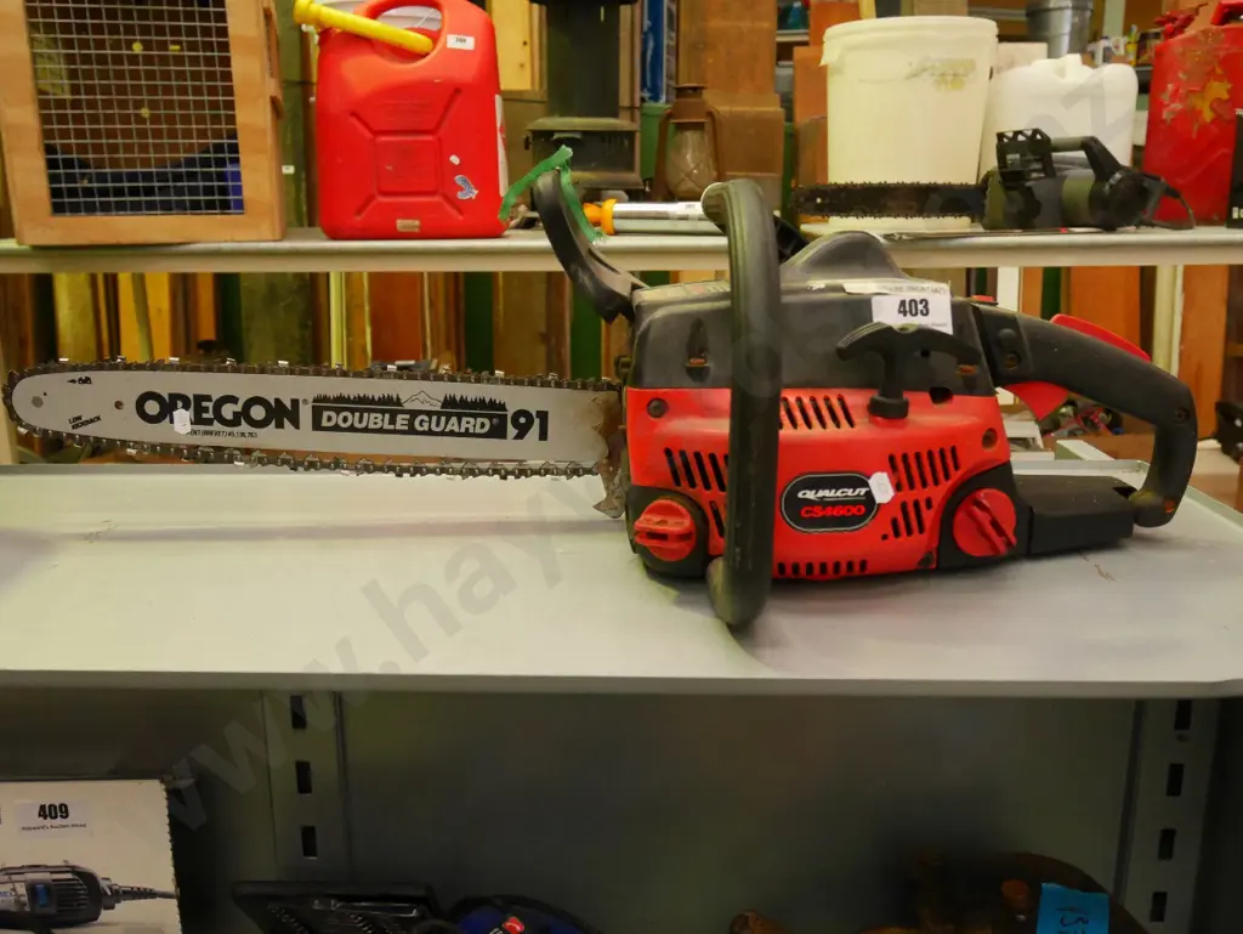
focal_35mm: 30
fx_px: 1078
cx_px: 622
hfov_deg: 59.9
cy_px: 467
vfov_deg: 46.8
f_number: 3.8
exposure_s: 1/320
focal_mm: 15
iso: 3200
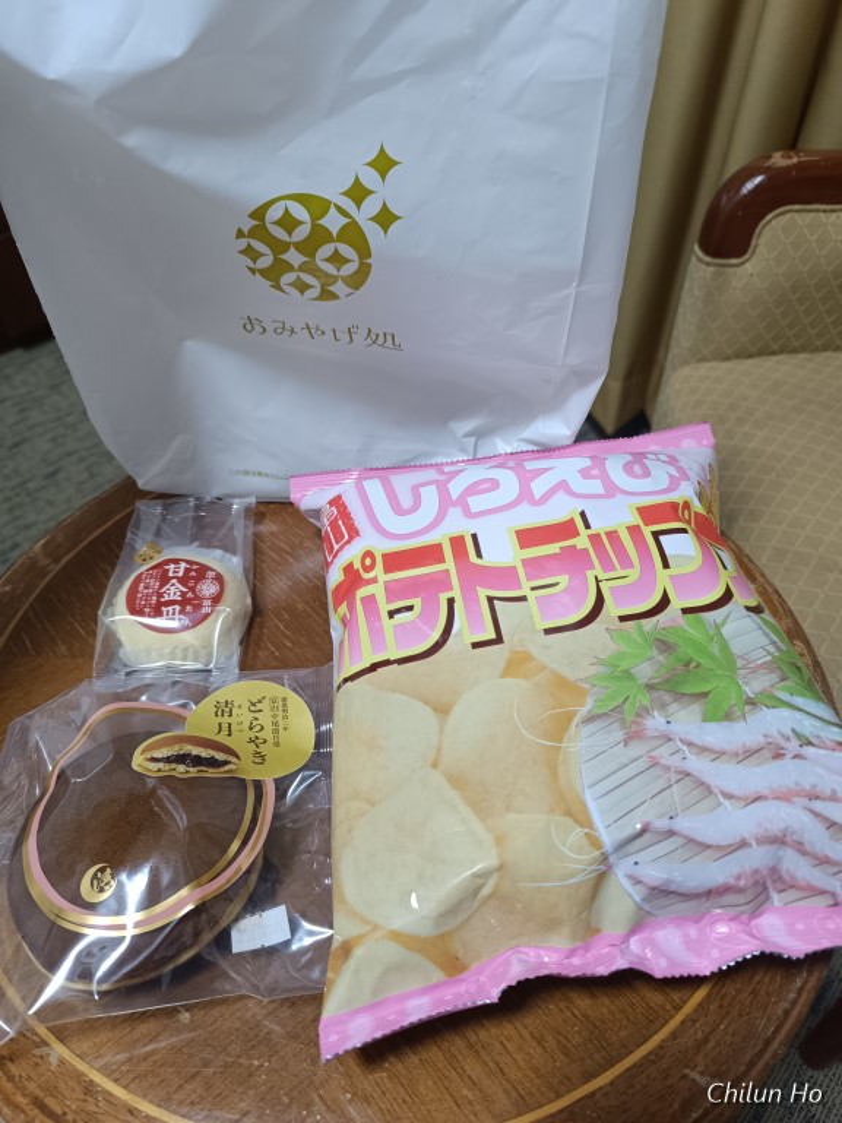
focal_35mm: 24
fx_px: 778
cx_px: 421
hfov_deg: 56.8
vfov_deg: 71.6
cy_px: 562
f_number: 1.65
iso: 900
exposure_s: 1/50
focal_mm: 6.14
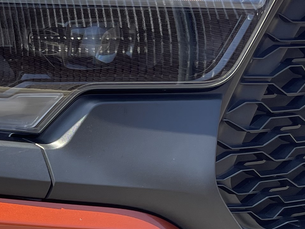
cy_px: 200
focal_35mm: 105
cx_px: -55
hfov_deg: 17.9
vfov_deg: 14.0
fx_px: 925
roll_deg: -0.7
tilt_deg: -16.9
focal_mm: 5.1
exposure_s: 1/615
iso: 32
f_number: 1.6
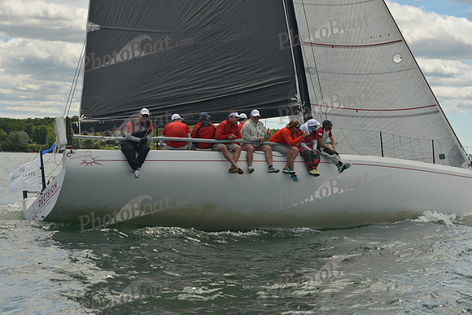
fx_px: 918
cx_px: 236
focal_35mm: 70
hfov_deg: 28.8
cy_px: 158
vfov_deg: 19.5
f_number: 5.6
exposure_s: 1/1000
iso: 400
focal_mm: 70
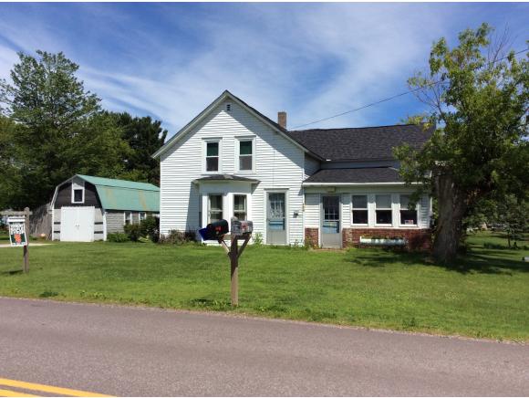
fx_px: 489
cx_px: 264
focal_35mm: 32
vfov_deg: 44.2
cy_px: 199
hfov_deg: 56.8
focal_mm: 3.3
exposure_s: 1/2119
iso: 32
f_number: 2.4
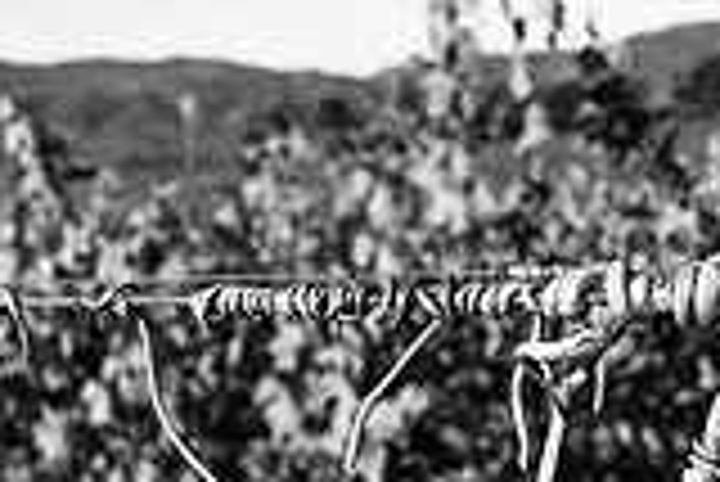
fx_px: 1742
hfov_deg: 23.4
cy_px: 291
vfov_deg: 15.7
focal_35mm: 87
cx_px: 328
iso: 250
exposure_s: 1/250
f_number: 11
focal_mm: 24
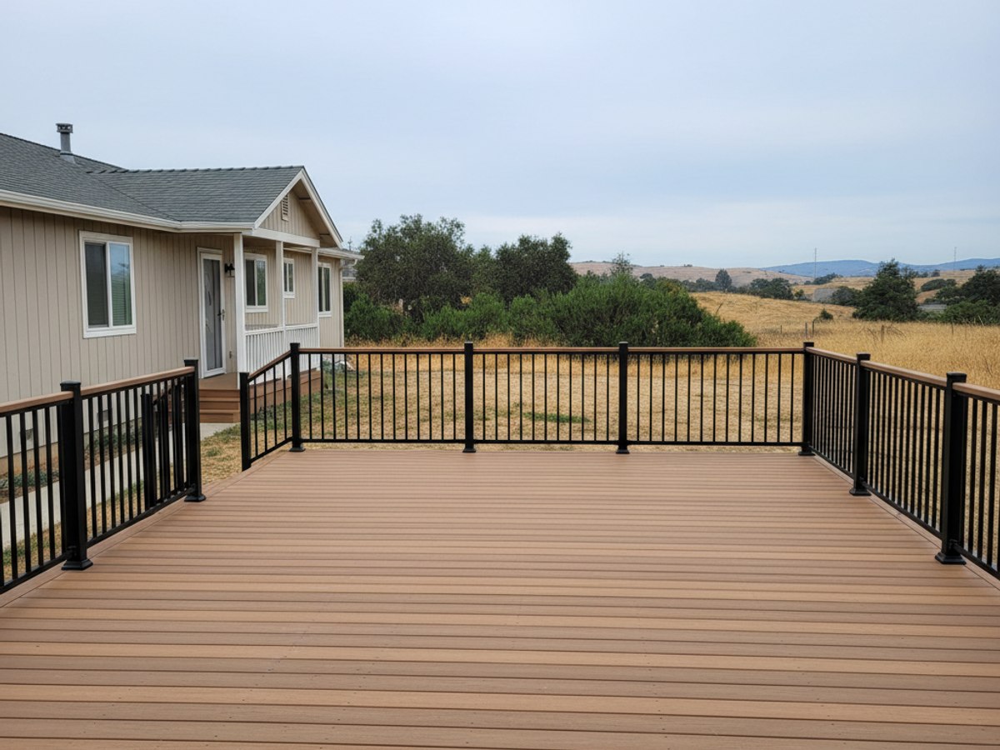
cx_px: 500
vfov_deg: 58.9
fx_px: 664
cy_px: 375
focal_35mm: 23
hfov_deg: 73.9
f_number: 1.8
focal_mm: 6.4
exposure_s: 1/715
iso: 1257
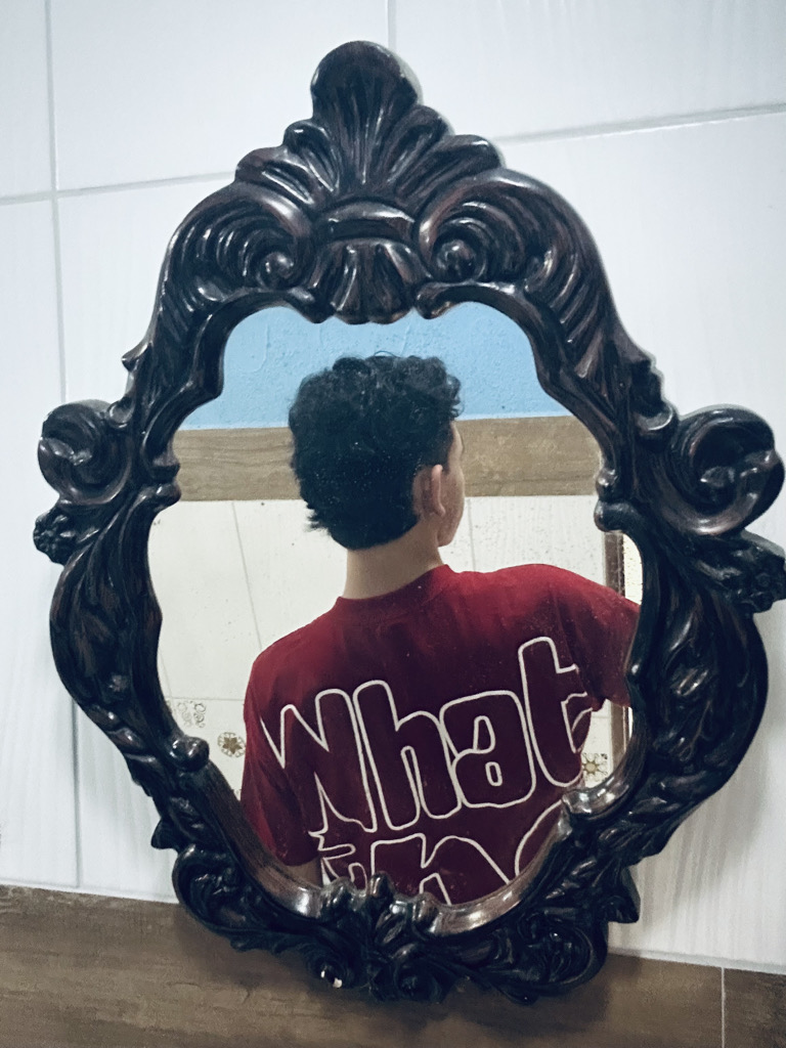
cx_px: 393
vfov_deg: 60.0
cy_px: 524
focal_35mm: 30
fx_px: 908
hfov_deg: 46.8
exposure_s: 1/24
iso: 640
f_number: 1.9
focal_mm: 2.69
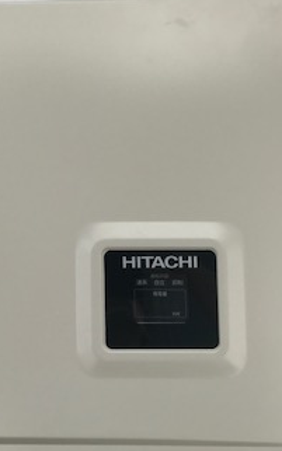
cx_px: 59
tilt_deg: +6.7
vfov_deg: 34.4
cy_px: 167
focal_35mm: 59
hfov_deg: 21.7
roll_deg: +0.0
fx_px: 726
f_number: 1.8
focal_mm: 3.99
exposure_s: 1/2128
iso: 20
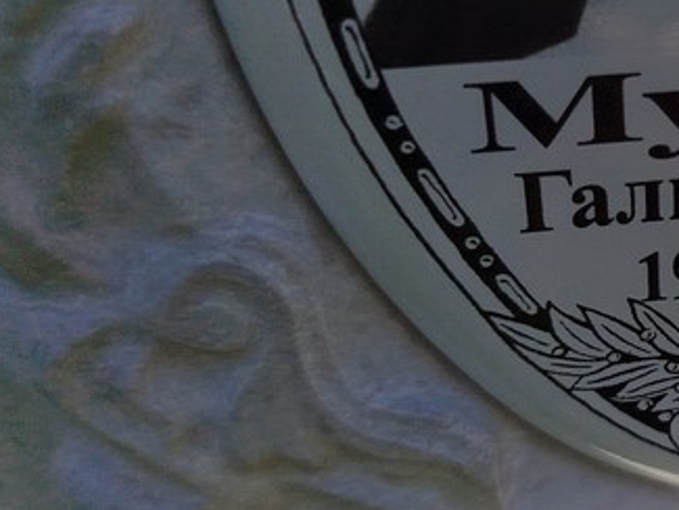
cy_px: 222
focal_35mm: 59
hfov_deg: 29.3
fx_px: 1158
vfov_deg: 24.8
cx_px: 758
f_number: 1.7
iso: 50
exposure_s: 1/1561
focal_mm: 5.31
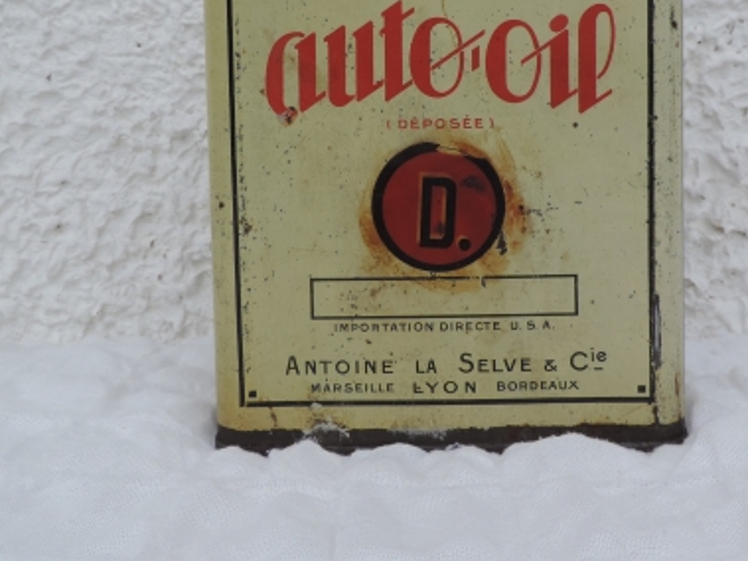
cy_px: 140
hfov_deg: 48.9
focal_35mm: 38
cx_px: 418
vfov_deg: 36.8
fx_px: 821
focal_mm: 4.3
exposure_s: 1/250
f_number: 3
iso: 80
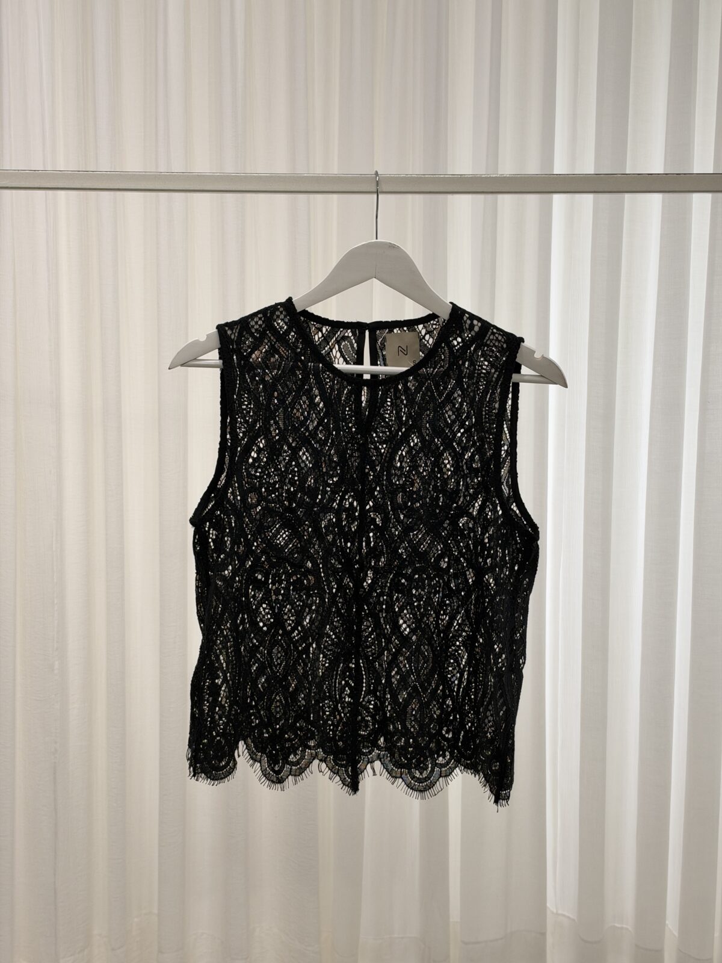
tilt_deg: -6.4
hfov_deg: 30.3
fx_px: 1335
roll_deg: -0.5
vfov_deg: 39.7
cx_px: 361
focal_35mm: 48
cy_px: 482
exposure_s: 1/138
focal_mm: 6.93
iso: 50
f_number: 1.8
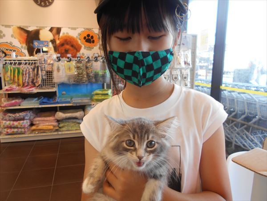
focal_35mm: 26
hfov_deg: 67.3
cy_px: 100
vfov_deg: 53.1
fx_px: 201
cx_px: 134
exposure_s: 1/40
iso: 80
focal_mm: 4.6
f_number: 3.2
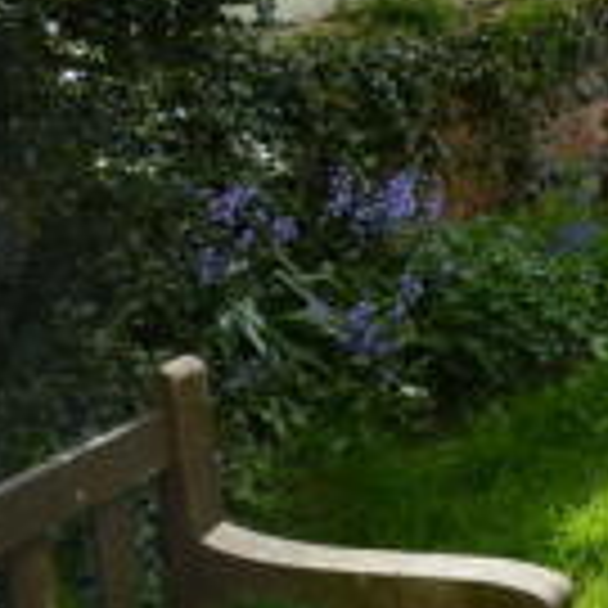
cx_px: 1157
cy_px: -207
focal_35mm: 62
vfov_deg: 23.9
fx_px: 1232
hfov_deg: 19.2
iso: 100
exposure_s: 1/100
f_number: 8
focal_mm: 10
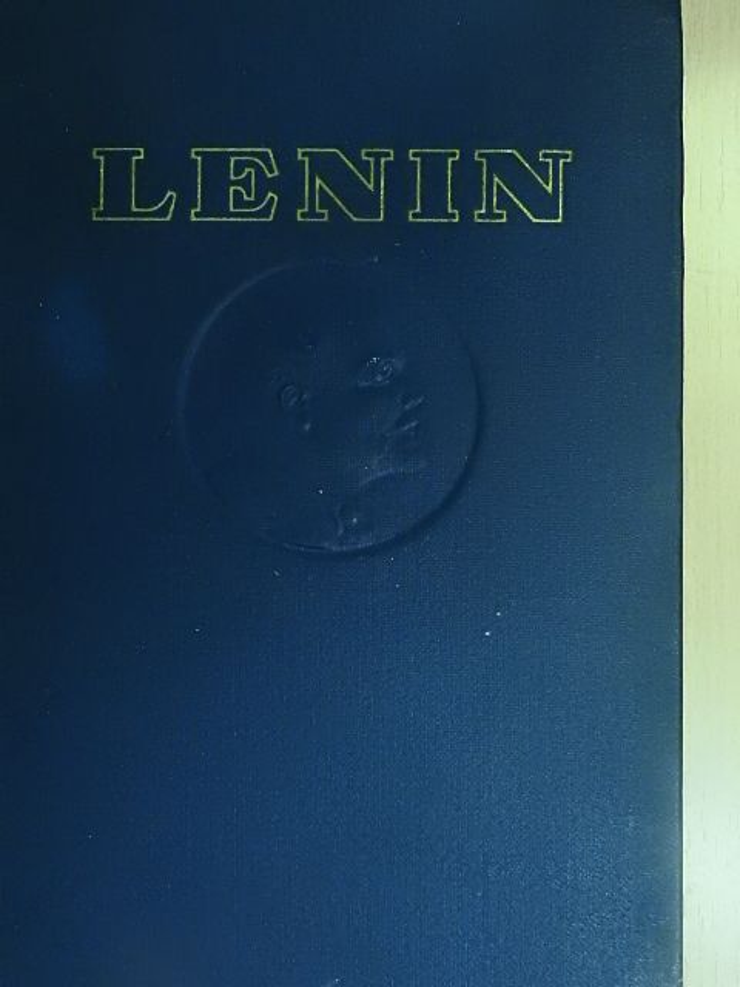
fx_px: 1140
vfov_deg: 46.8
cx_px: 370
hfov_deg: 36.0
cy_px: 494
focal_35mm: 40
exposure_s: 1/80
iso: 1600
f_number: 3.8
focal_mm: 7.2
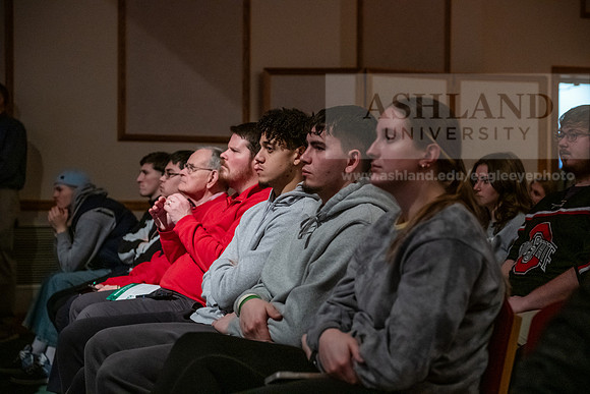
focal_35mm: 62
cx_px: 295
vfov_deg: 21.9
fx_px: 1016
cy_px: 197
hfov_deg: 32.4
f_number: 3.2
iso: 4000
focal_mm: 62
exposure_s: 1/160
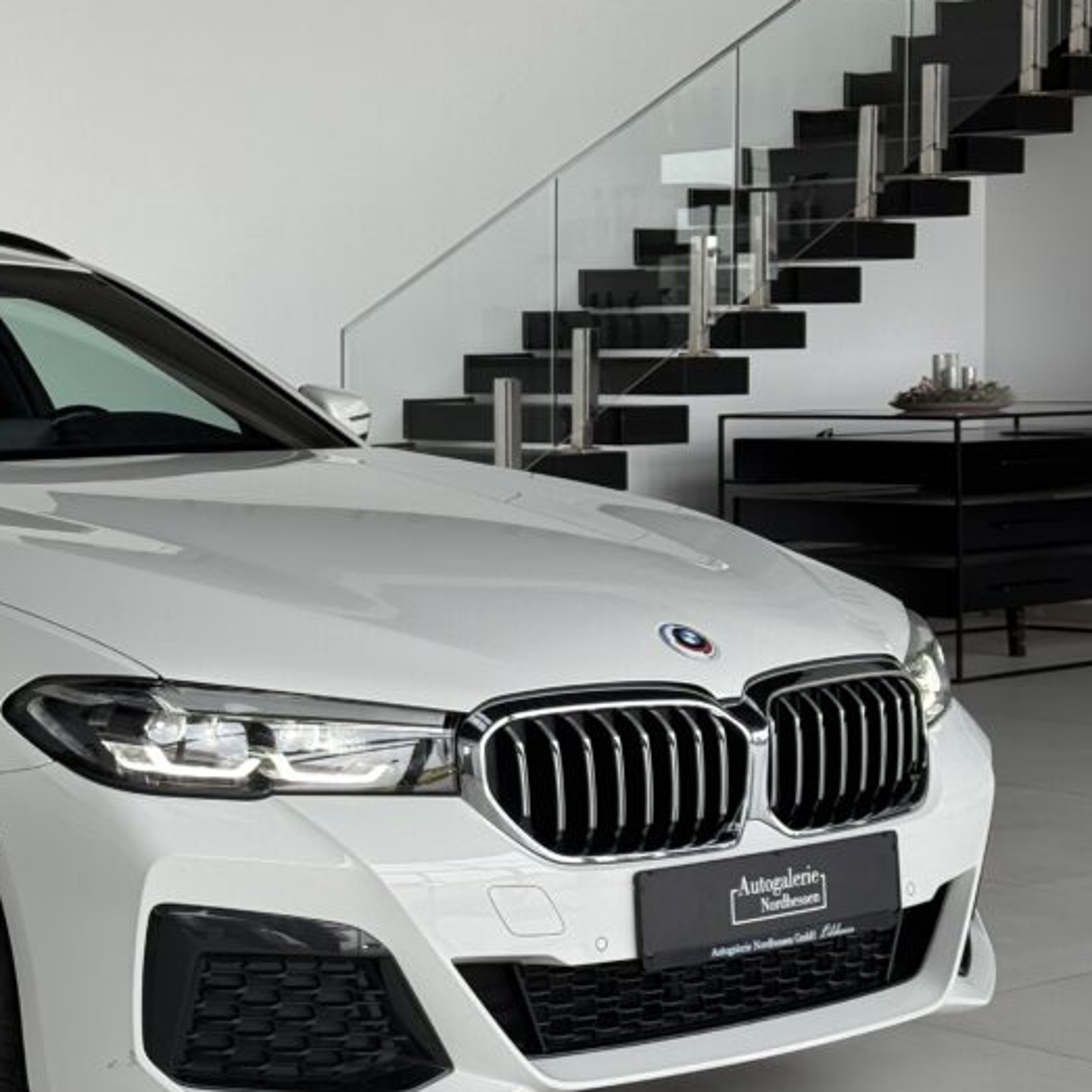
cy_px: 489
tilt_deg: -2.7
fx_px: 2962
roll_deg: +0.9
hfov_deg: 20.3
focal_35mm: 83
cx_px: 44
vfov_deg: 20.9
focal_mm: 6.76
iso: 100
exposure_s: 1/242
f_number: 1.78
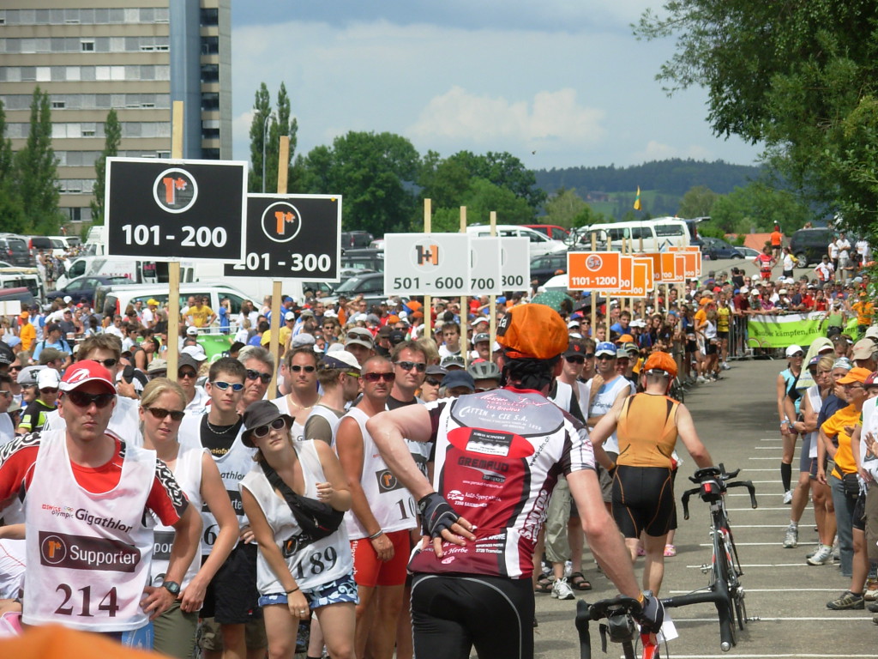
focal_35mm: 112
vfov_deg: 13.2
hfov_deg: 17.6
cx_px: 439
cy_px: 330
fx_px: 2841
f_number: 4.2
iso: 50
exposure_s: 1/724
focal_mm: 18.6
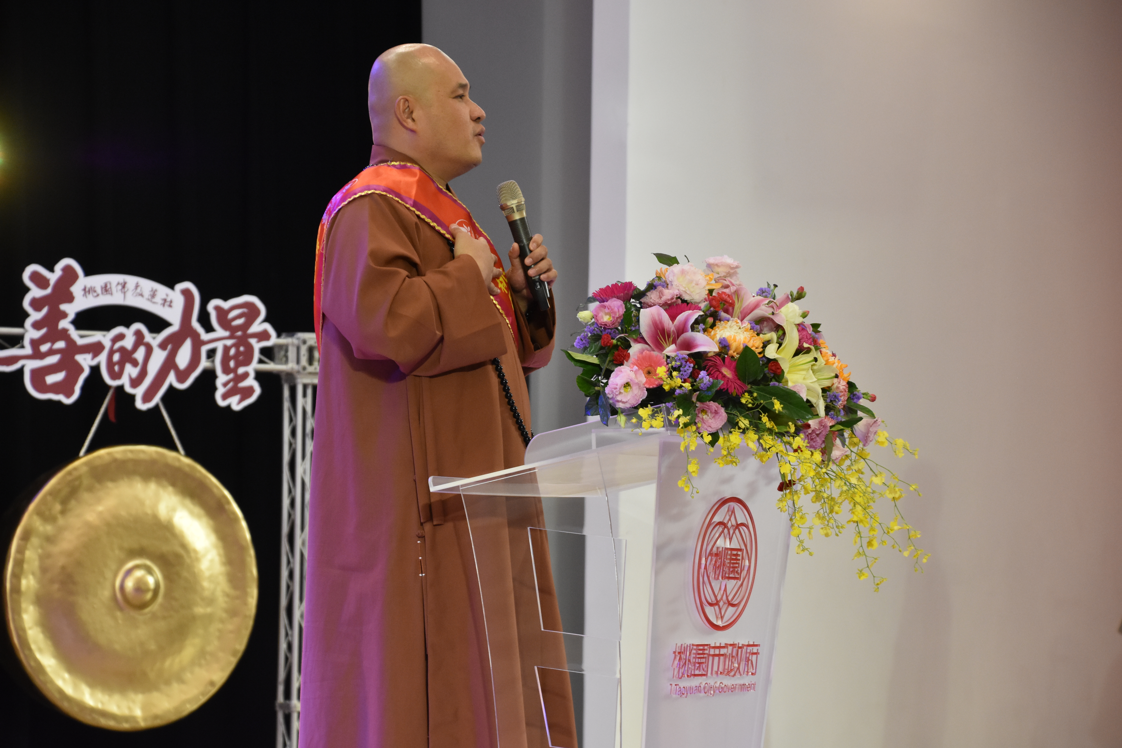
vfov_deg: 9.1
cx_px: 561
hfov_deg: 13.7
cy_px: 374
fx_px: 4675
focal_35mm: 150
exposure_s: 1/160
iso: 1600
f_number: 6.3
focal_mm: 100
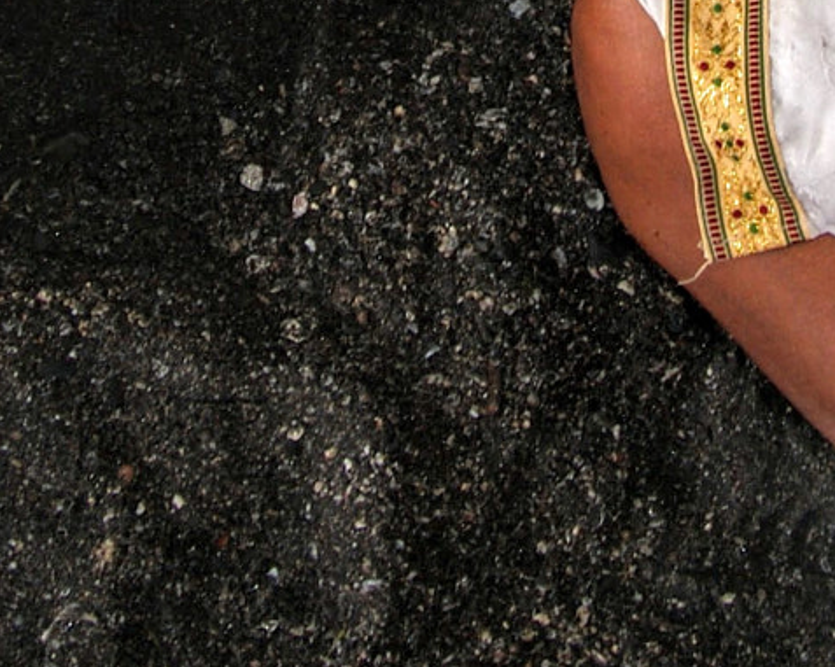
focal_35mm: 109
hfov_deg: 17.6
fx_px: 2692
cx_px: 471
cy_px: -335
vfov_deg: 13.3
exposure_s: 1/60
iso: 100
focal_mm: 18
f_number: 4
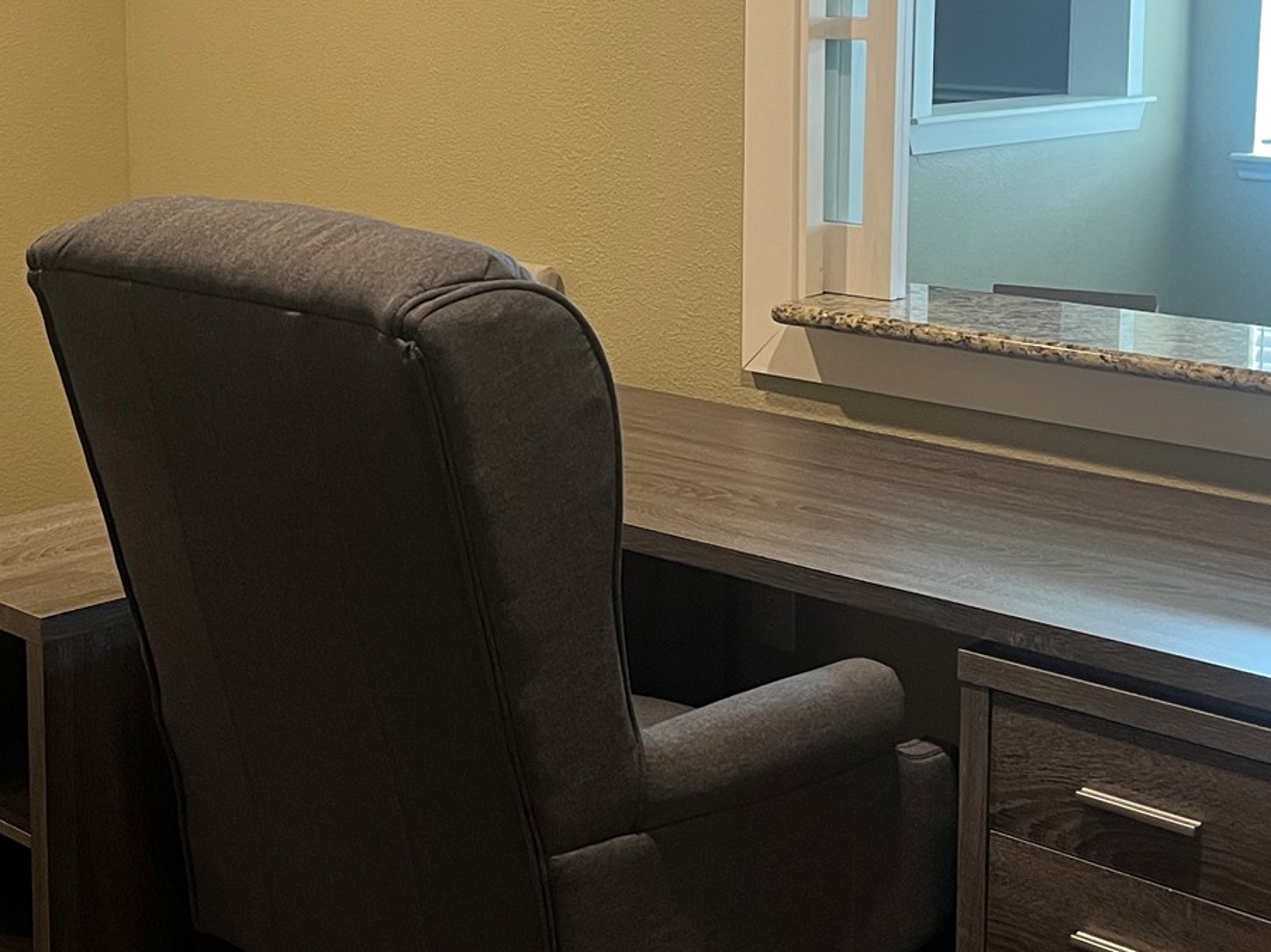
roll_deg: +0.2
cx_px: 415
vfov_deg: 24.6
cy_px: 257
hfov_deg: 32.4
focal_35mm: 59
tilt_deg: -7.1
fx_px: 2166
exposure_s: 1/60
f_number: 1.6
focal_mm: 5.1
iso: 250
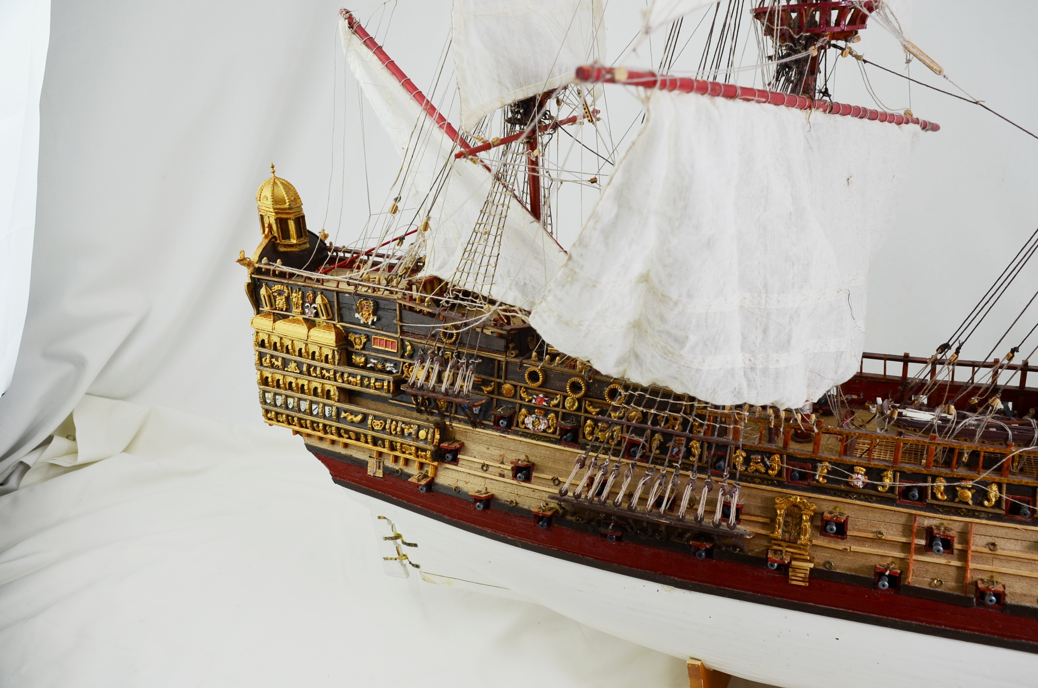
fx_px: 863
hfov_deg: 62.0
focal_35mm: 30
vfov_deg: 43.4
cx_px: 519
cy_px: 344
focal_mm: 20
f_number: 4.5
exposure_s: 1/80
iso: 100
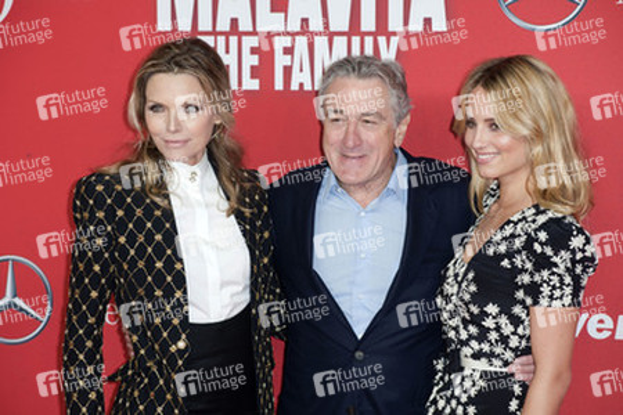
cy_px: 208
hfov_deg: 17.1
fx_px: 2077
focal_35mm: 120
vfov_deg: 11.4
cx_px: 312
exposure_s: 1/250
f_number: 6.3
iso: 800
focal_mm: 120
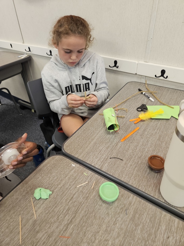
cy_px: 123
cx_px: 92
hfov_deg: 58.9
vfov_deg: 73.9
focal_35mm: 23
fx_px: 163
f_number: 1.8
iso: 250
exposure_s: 1/120
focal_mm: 5.4
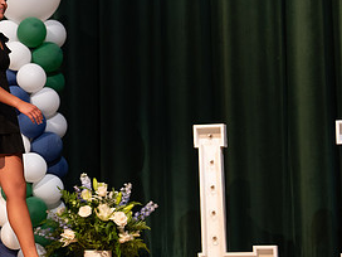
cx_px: -22
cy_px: 106
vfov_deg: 13.0
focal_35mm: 114
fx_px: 1126
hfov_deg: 16.8
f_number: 1.2
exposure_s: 1/320
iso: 500
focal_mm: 50
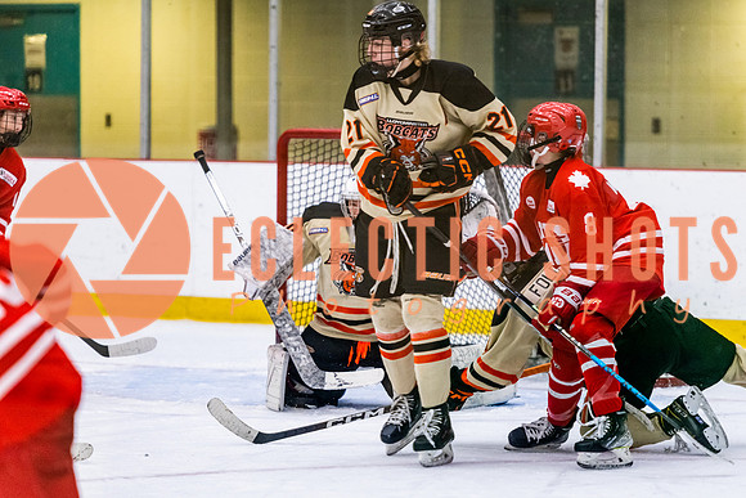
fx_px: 4255
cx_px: 373
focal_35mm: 205
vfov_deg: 6.7
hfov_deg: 10.0
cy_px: 278
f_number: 3.2
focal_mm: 175
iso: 3200
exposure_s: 1/640
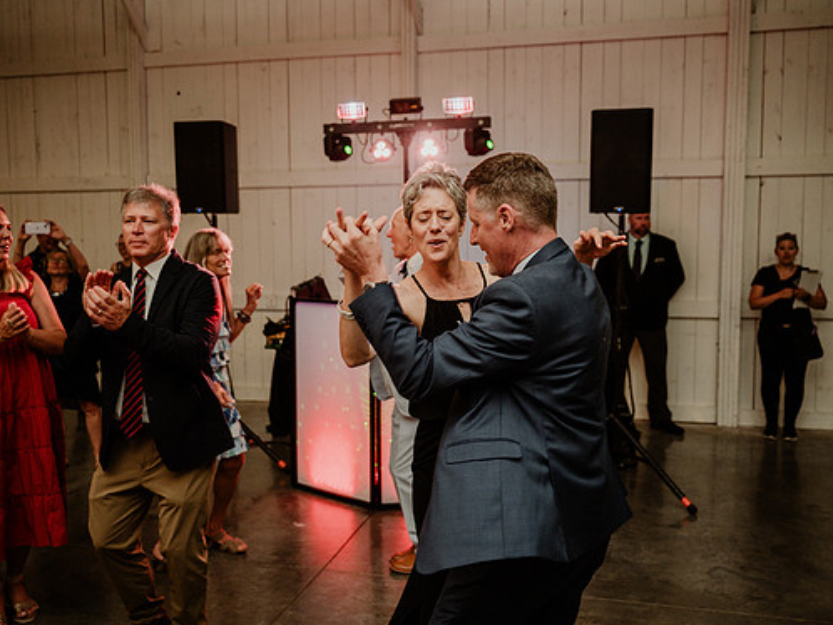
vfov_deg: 41.8
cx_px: 435
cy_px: 311
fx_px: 819
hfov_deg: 53.9
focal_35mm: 34
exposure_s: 1/200
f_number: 2.8
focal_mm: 29
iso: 125
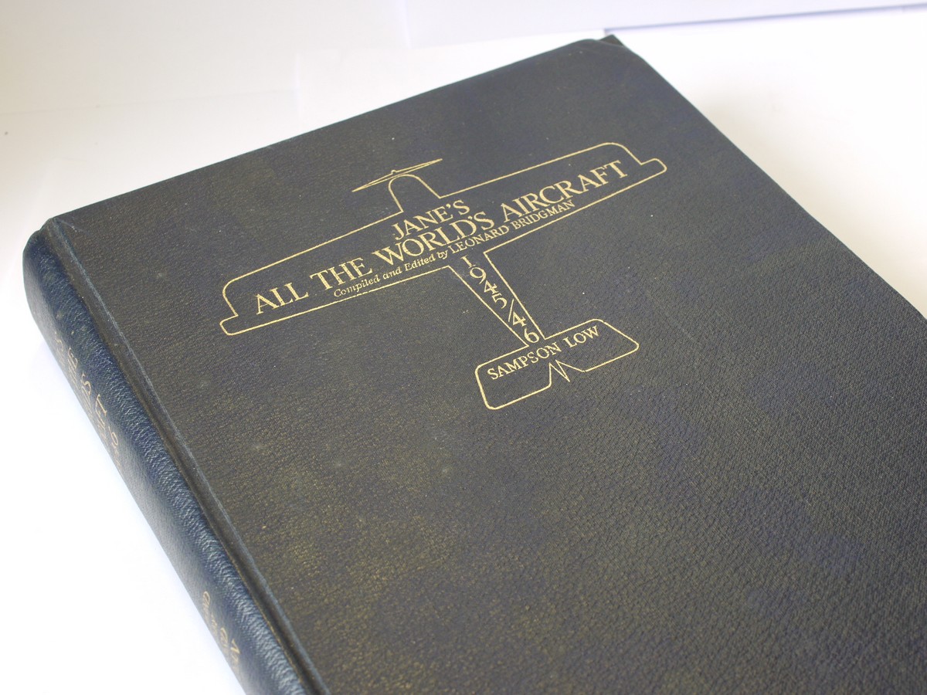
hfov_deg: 32.2
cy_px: 348
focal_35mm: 60
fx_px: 1607
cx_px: 464
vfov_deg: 24.4
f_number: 7.1
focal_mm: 30
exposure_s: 1/30
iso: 400
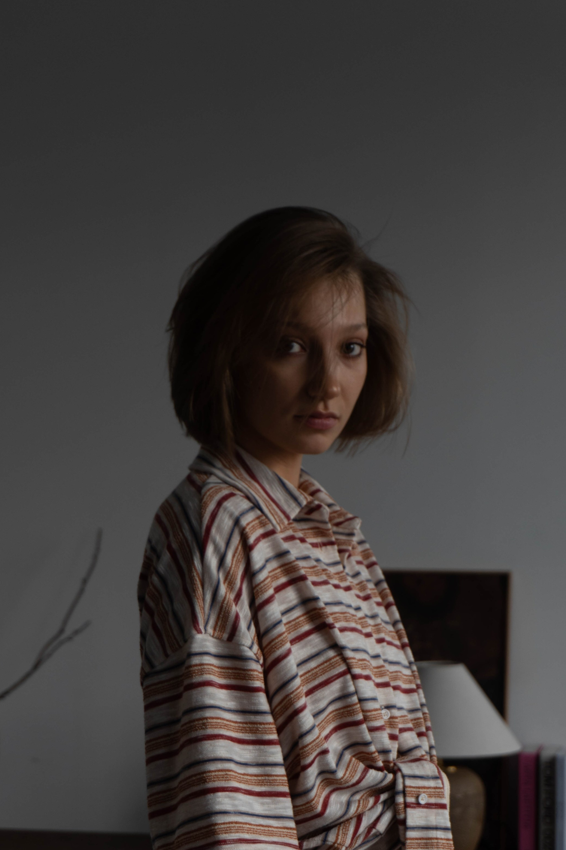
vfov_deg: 20.6
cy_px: 552
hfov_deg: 13.8
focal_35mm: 99
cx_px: 232
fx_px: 2335
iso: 100
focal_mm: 50
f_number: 5.6
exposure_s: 1/60
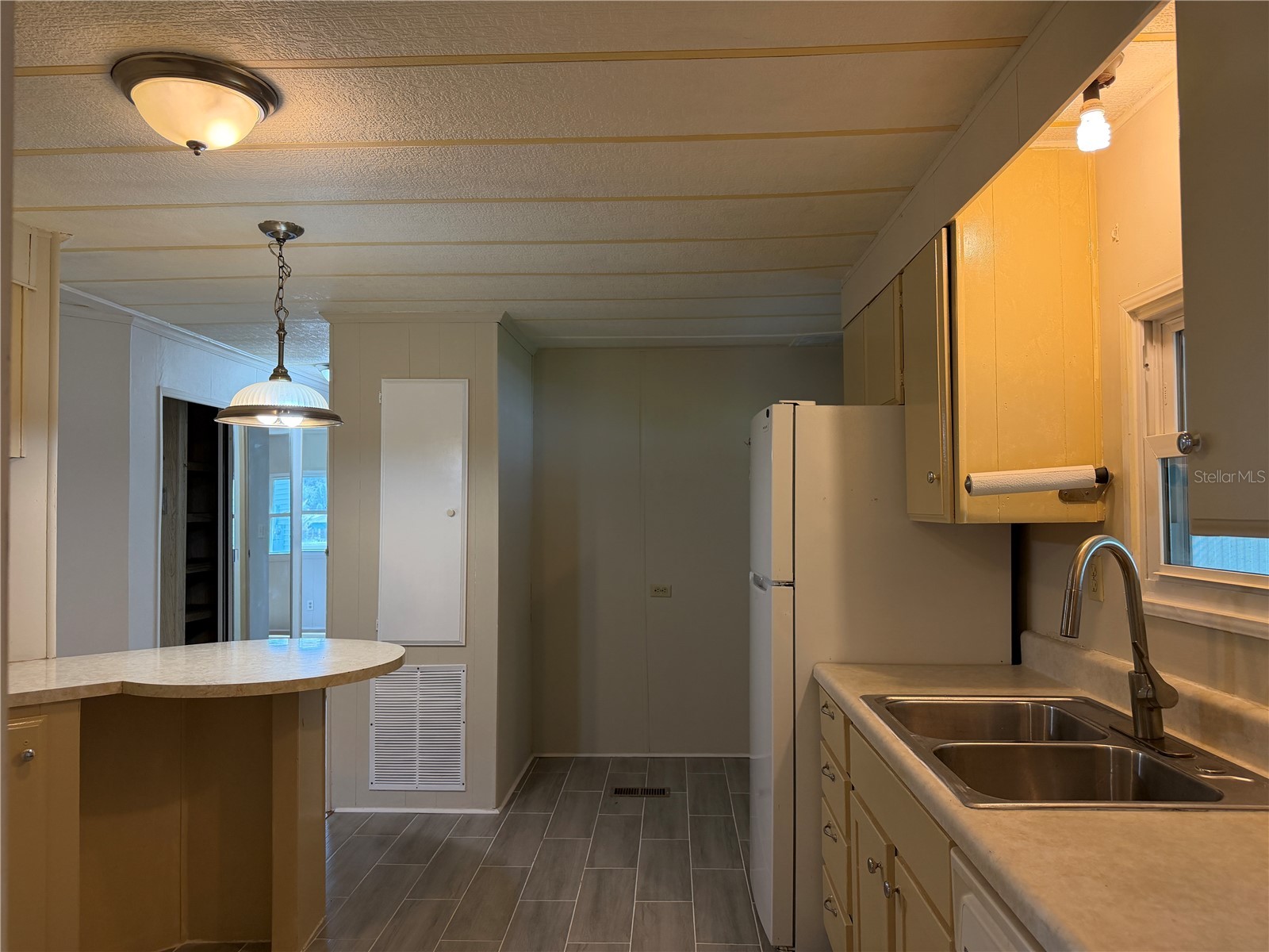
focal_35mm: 24
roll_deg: +0.6
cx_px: 634
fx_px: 880
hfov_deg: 71.6
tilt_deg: +1.7
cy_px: 476
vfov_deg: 56.8
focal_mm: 6.76
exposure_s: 1/173
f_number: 1.78
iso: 200
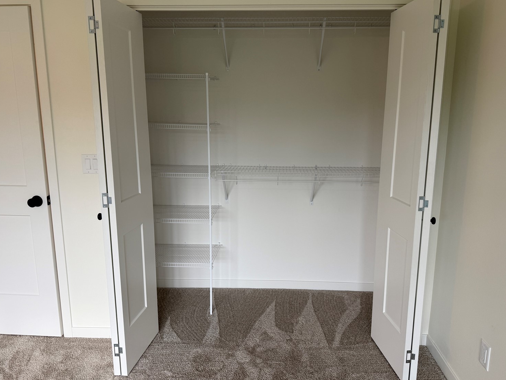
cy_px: 183
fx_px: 380
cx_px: 269
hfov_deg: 67.2
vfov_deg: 53.1
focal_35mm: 26
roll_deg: -0.3
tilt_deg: -9.8
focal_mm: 6.76
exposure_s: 1/120
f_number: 1.78
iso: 100
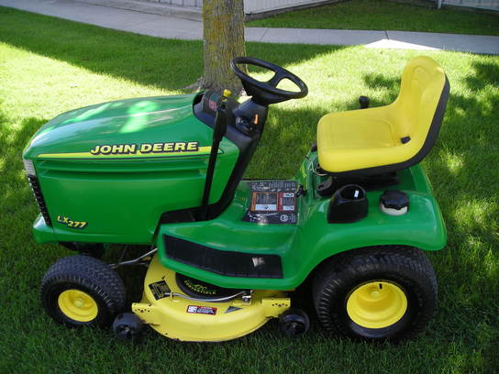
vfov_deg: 37.7
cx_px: 250
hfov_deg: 49.0
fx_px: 548
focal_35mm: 38
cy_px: 187
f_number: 3.2
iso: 50
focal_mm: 6.3
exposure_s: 1/110
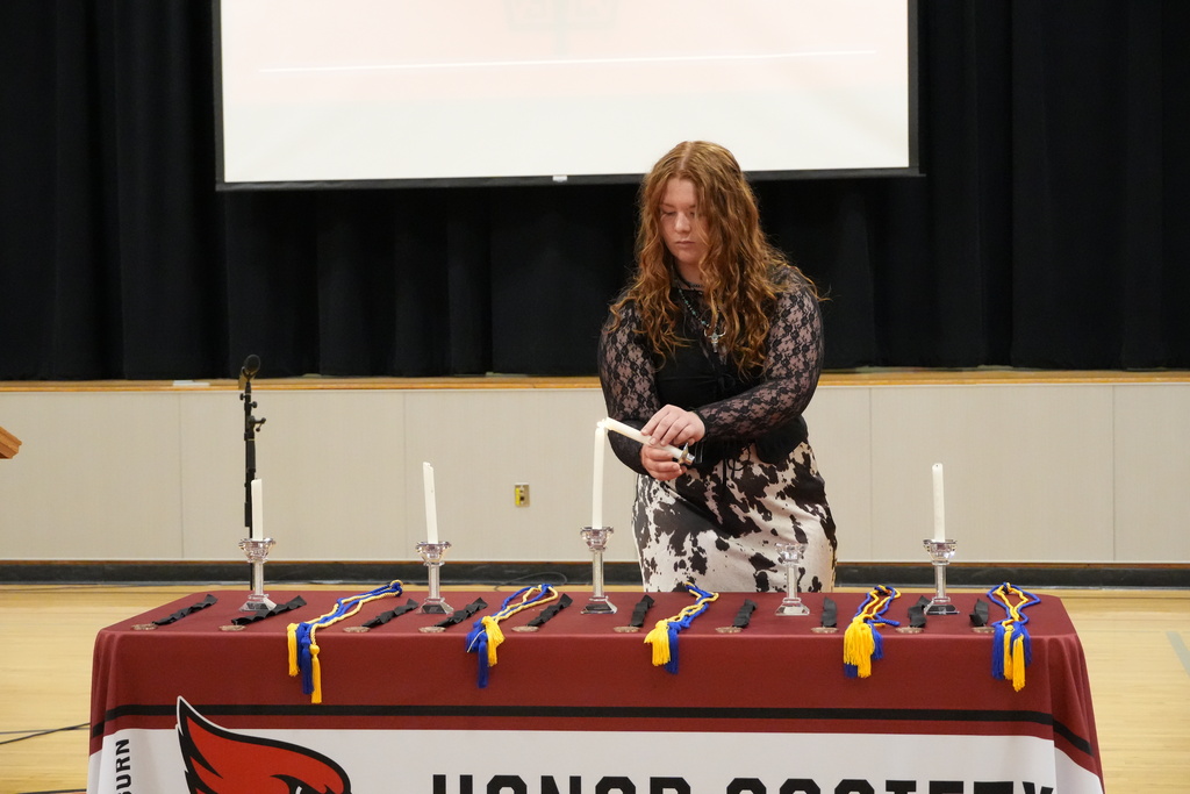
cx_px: 595
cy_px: 397
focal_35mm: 76
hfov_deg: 26.5
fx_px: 2529
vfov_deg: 17.8
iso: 8000
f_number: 5
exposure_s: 1/250
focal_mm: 51
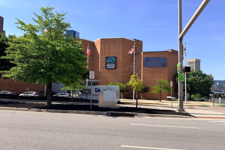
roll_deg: -1.4
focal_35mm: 25
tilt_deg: +3.1
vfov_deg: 51.2
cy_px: 83
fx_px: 156
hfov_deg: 71.5
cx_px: 113
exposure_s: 1/3759
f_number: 1.78
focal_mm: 6.76
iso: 80
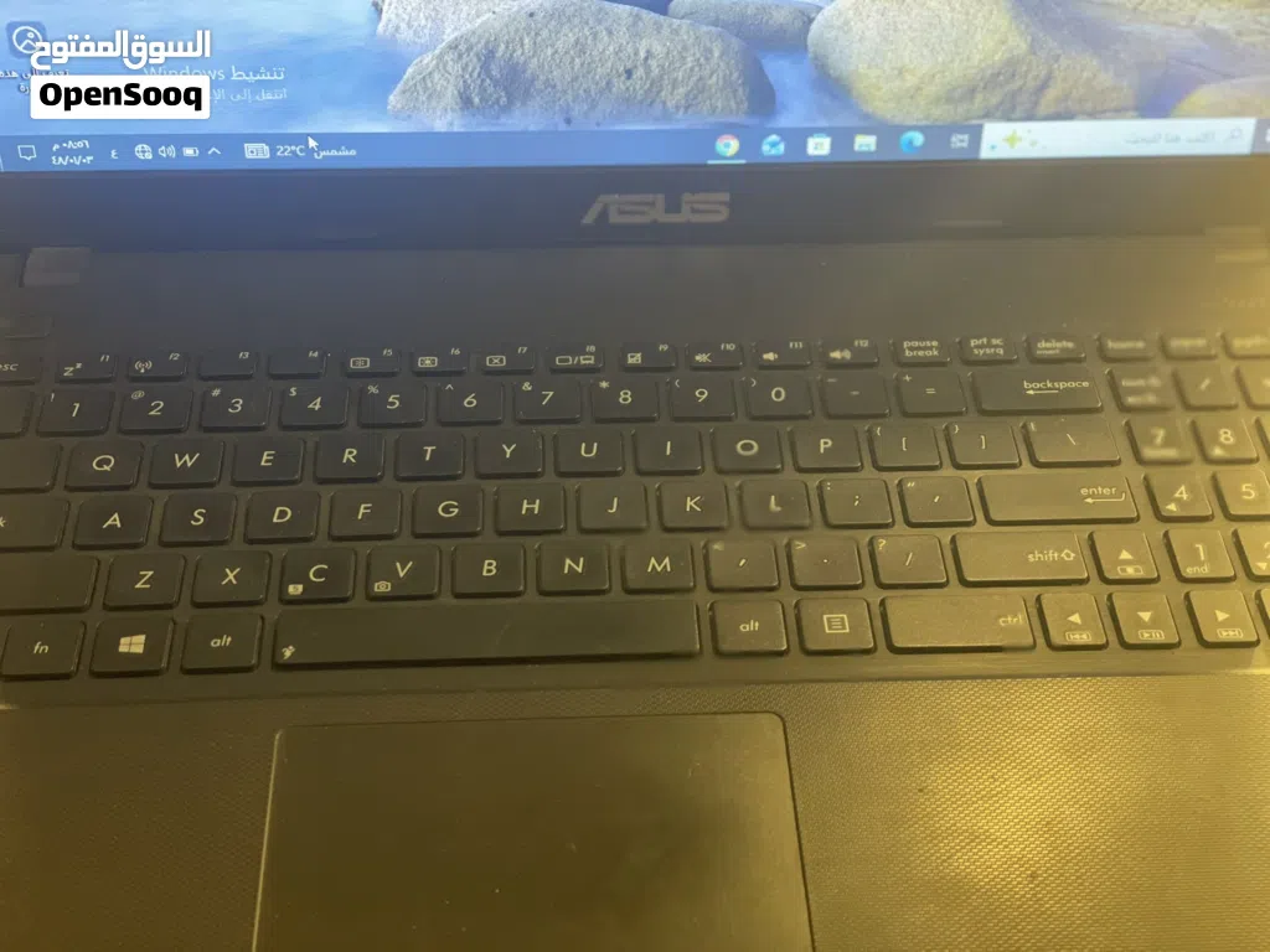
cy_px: 476
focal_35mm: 52
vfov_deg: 28.0
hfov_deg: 36.8
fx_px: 1908
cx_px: 635
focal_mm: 6
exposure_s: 1/25
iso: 320
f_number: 2
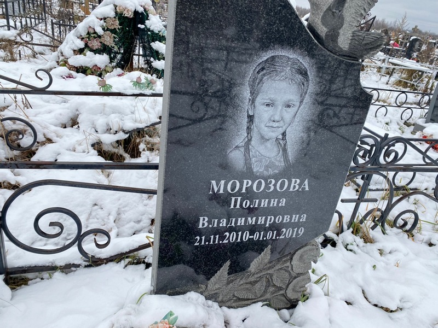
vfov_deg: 53.1
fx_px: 329
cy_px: 164
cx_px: 219
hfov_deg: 67.3
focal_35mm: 26
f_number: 1.8
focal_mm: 4.25
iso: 32
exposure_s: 1/211
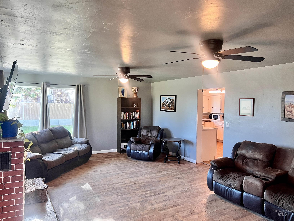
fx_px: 221
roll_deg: -0.6
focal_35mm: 26
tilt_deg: -2.7
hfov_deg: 67.3
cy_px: 110
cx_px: 147
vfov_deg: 53.1
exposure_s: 1/60
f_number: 1.5
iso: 125
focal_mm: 5.7
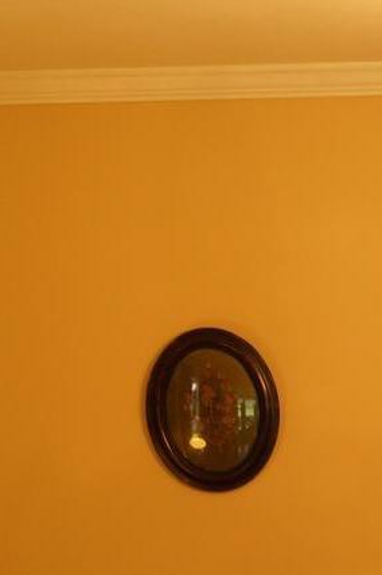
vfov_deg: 14.2
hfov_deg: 9.3
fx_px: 2235
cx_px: 684
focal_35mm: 140
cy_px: 722
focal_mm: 26
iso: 200
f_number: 5.6
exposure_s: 1/8
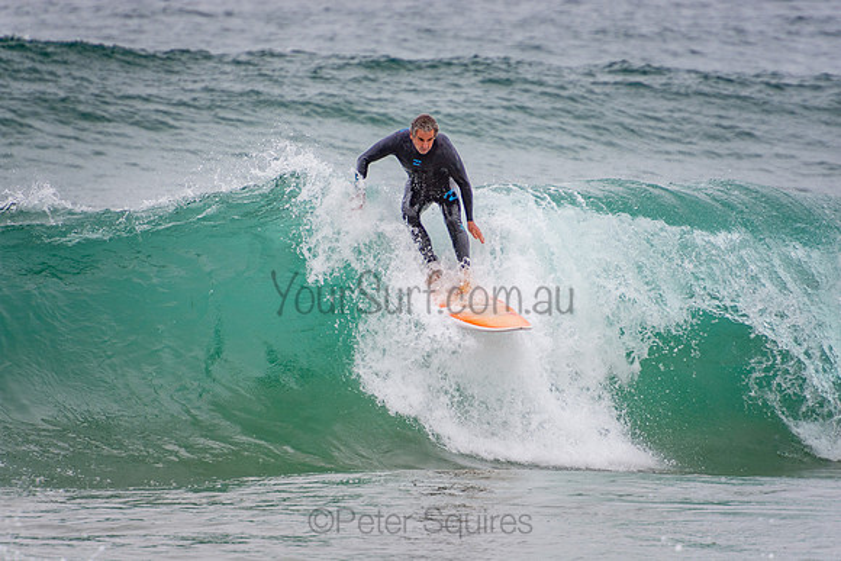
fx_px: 13669
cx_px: 420
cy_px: 280
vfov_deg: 2.4
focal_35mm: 585
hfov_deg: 3.5
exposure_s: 1/1600
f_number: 5.6
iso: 360
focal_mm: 390
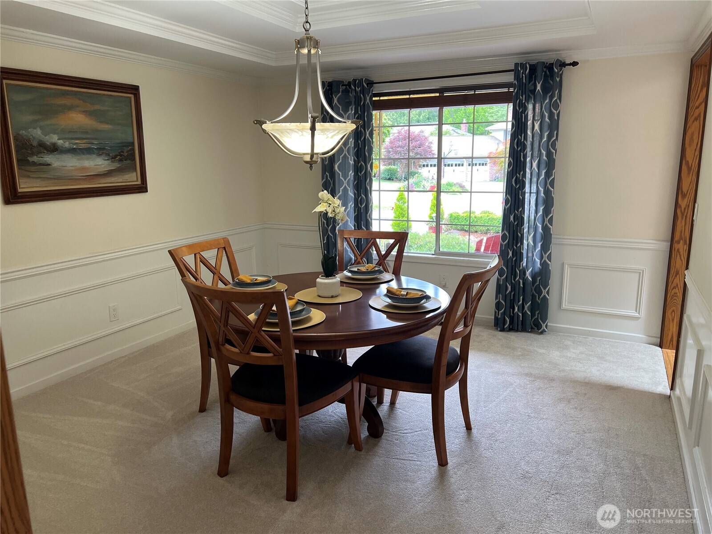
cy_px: 267
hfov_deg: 67.3
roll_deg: +1.1
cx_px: 356
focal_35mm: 26
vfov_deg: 53.1
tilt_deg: -11.6
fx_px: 535
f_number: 1.5
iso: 100
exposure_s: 1/120
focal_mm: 5.7
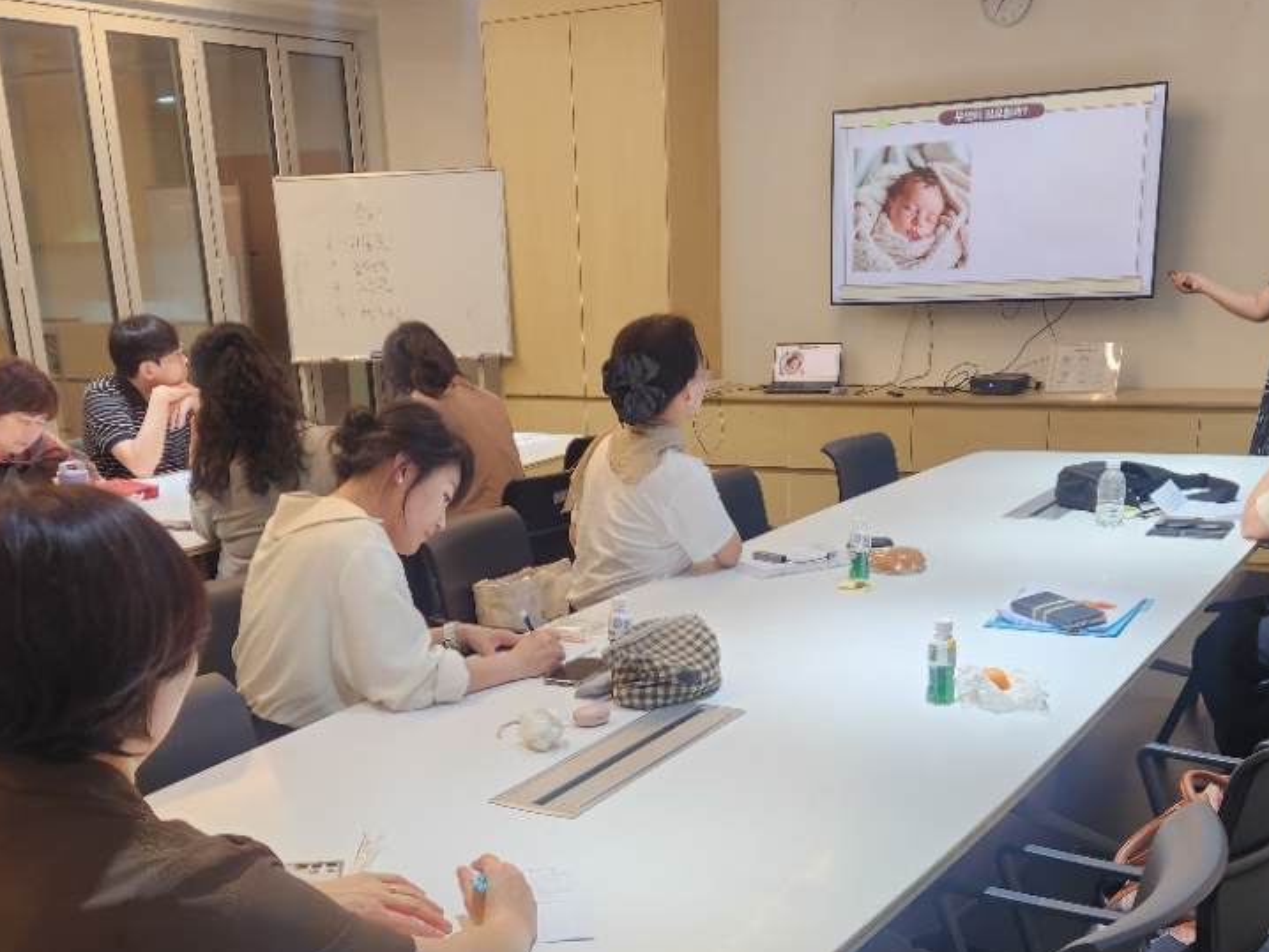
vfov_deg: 34.4
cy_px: 722
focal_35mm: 41
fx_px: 1504
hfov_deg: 45.8
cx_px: 636
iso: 80
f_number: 1.8
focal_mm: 5.4
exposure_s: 1/120
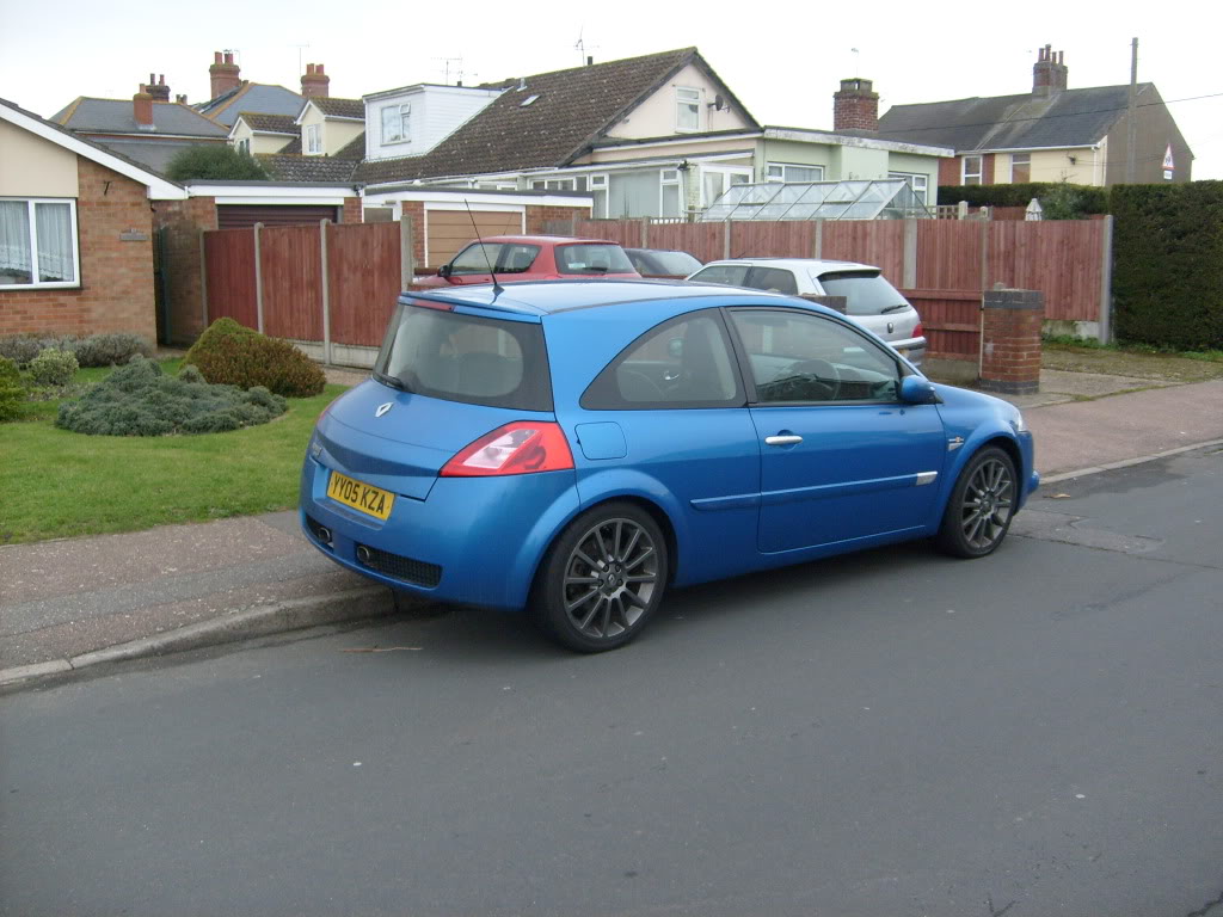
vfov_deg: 40.7
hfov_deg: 52.6
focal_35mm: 35
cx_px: 612
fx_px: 1237
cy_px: 458
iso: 80
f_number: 2.8
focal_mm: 5.8
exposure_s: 1/180
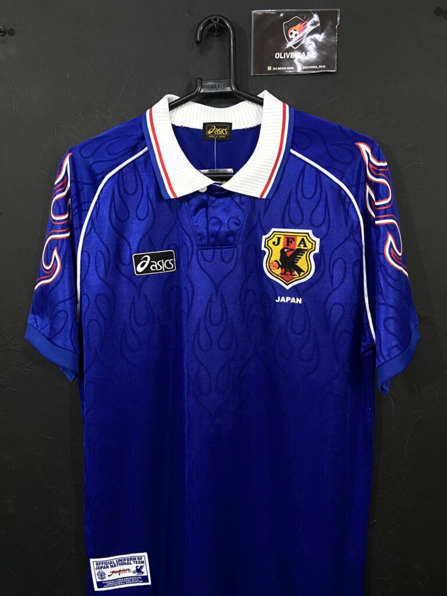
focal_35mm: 26
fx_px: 448
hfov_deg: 53.1
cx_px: 224
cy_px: 298
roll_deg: +0.7
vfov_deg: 67.3
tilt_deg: -7.2
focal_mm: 4.25
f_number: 1.8
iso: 250
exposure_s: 1/60
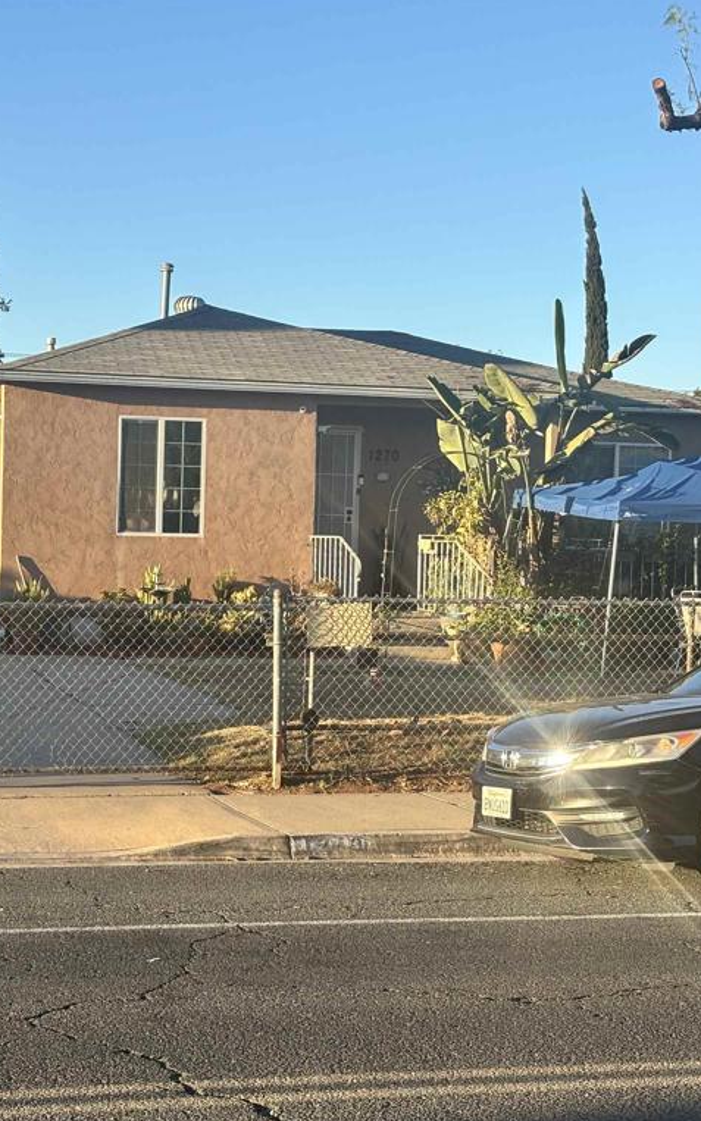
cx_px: 107
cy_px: 561
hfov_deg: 17.4
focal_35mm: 74
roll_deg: -1.9
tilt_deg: -1.8
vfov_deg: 27.8
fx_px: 2262
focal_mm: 5.96
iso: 32
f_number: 1.6
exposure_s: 1/1070
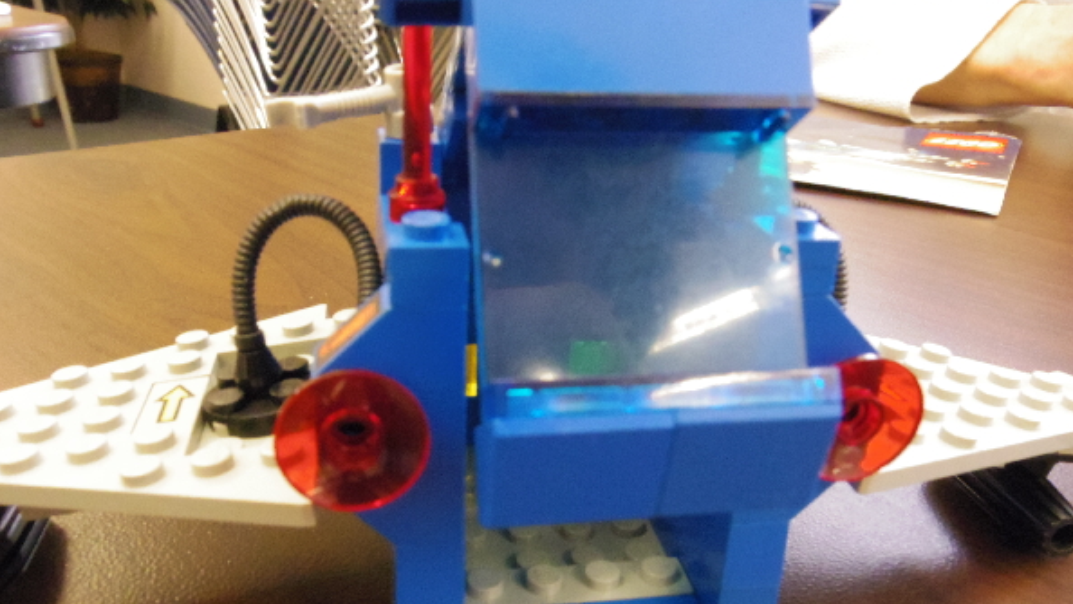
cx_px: 538
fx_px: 939
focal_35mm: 33
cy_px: 369
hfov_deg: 59.5
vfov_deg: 35.5
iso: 2000
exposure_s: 1/50
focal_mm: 5.5
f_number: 4.5
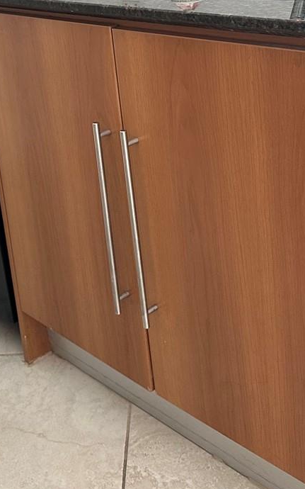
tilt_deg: -15.5
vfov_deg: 33.5
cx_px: 115
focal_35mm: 59
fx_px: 785
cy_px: 96
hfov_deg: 21.9
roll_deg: +6.4
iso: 200
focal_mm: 6.86
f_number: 1.78
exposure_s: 1/121
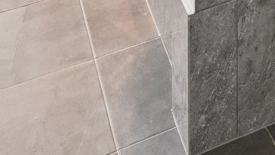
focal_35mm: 91
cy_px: -412
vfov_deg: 8.7
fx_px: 664
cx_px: 333
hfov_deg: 21.7
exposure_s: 1/5
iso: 100
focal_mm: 14
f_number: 8
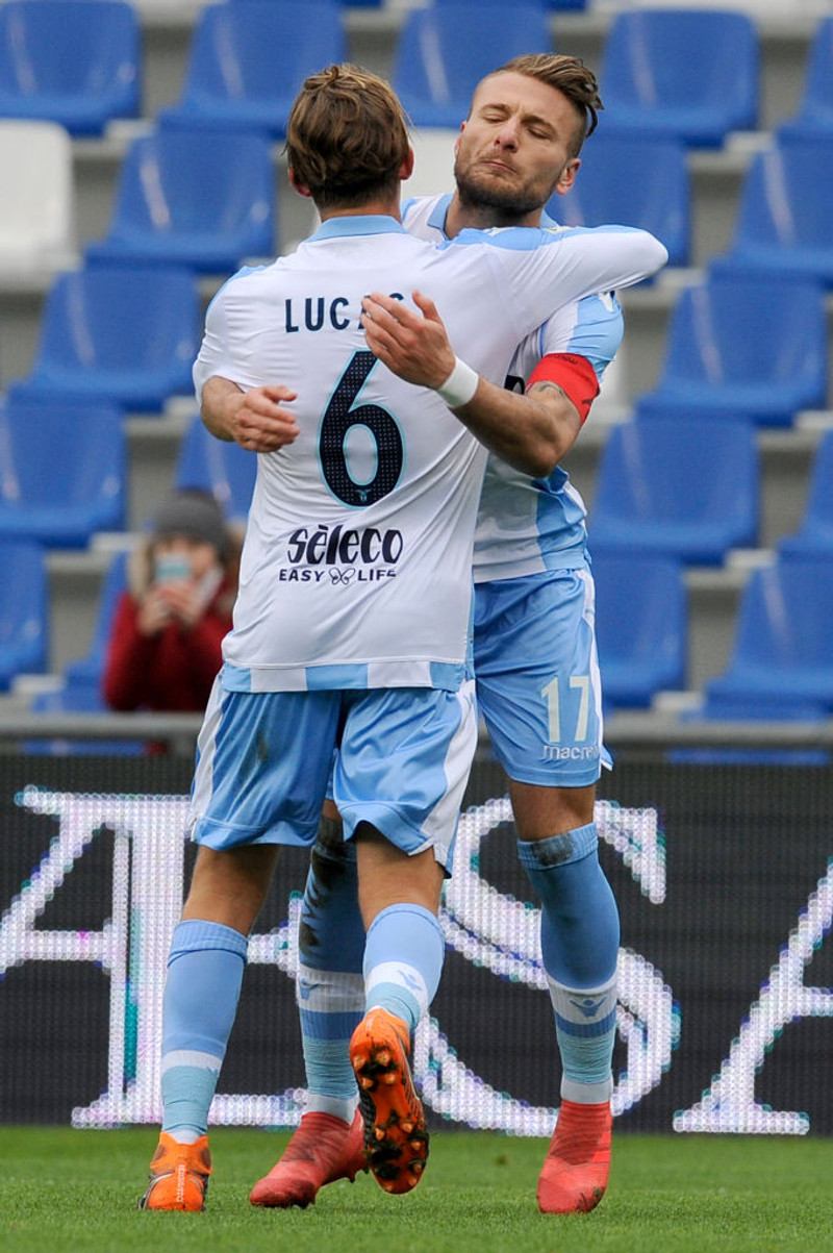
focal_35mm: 400
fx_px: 13906
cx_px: 416
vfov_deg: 5.2
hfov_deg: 3.4
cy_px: 626
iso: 800
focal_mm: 400
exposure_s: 1/1000
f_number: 4.5
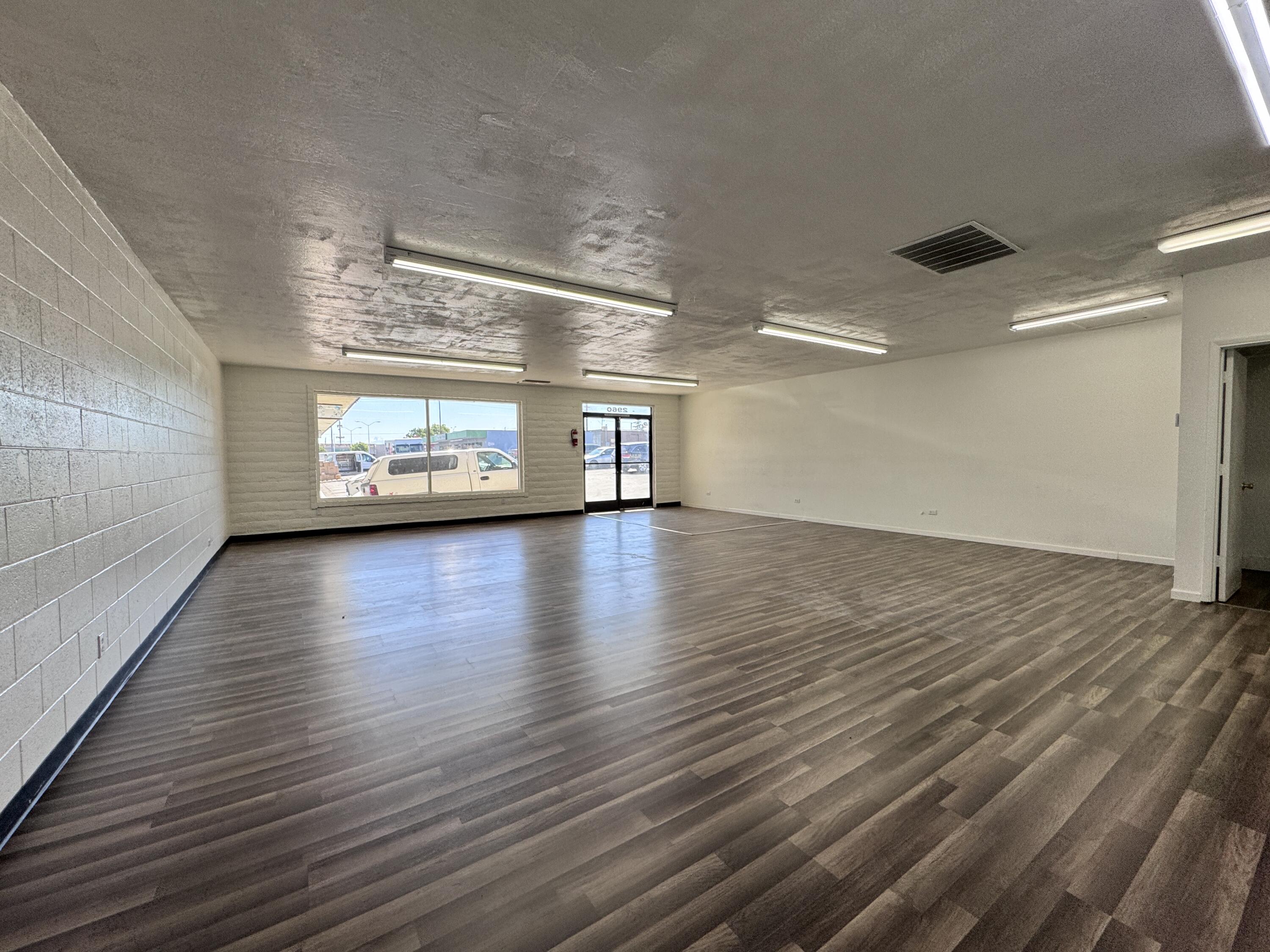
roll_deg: +0.8
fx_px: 514
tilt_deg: -3.0
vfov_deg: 85.7
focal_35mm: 14
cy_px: 476
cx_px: 635
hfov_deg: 102.1
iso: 40
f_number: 2.2
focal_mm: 2.22
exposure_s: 1/265
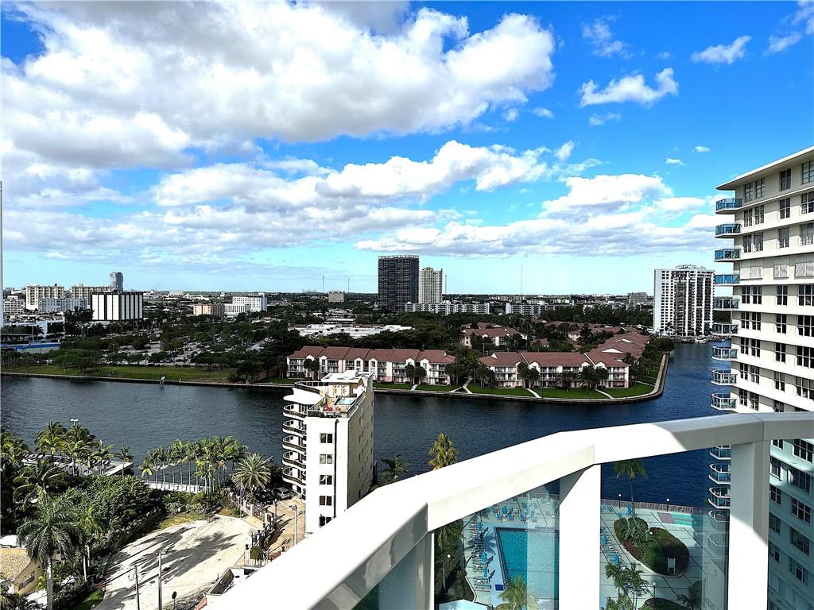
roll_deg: -0.7
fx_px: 564
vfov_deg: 56.8
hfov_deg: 71.6
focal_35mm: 24
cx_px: 407
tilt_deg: -1.6
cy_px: 305
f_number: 1.78
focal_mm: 6.86
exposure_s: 1/7576
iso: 80
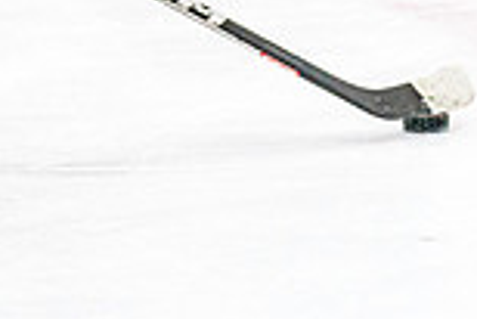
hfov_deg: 4.9
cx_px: -170
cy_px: -271
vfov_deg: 3.3
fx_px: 5544
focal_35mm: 418
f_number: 2.8
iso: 3200
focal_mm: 111
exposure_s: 1/1250
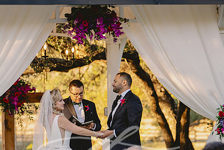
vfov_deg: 7.4
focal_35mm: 187
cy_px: 88
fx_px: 1165
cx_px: 101
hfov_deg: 11.0
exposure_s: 1/320
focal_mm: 110
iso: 400
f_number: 2.8
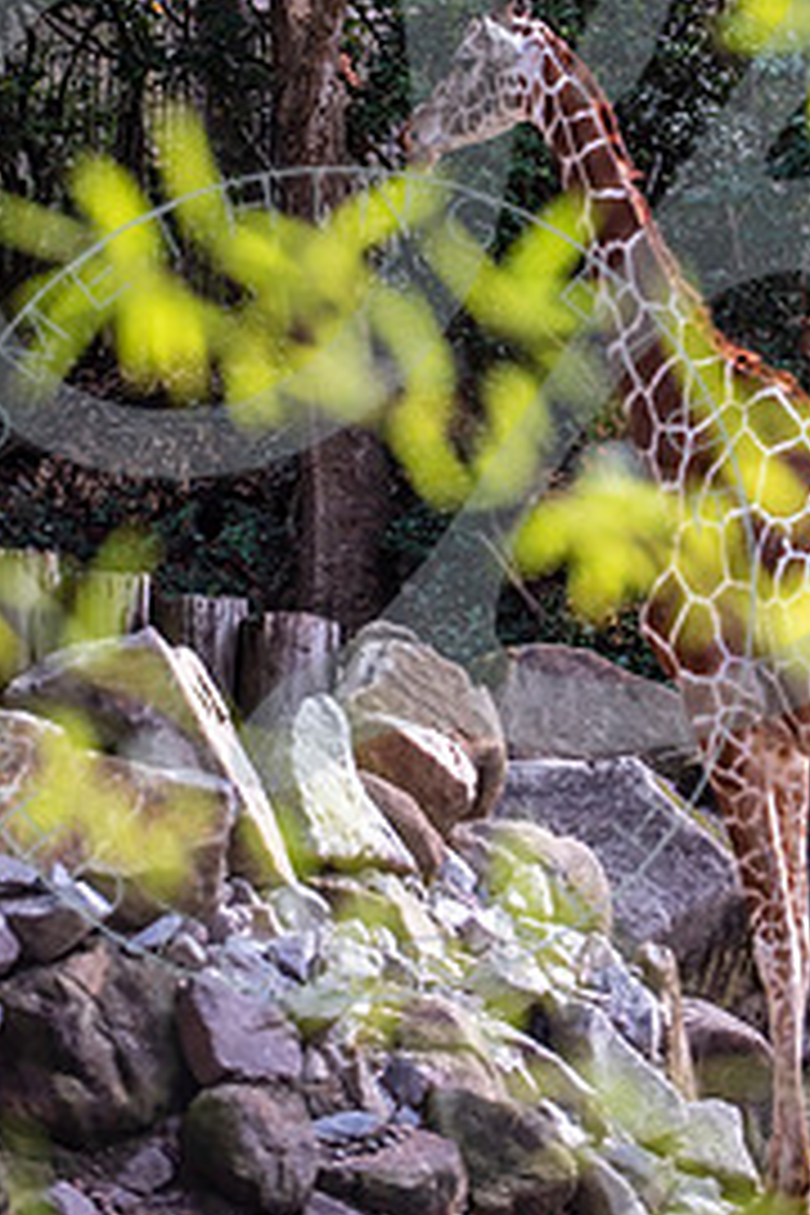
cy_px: 243
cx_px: 540
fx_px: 6749
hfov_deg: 6.9
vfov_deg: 10.3
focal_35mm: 200
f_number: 2.8
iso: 200
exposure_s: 1/1600
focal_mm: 120
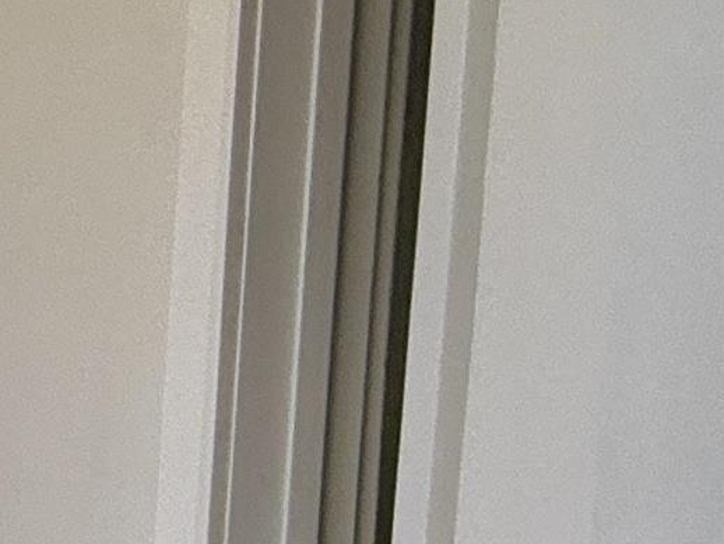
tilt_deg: -4.0
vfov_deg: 17.7
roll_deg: +0.9
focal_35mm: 83
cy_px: 366
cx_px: -1420
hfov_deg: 11.7
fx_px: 1737
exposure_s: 1/228
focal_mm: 2.22
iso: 64
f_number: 2.2
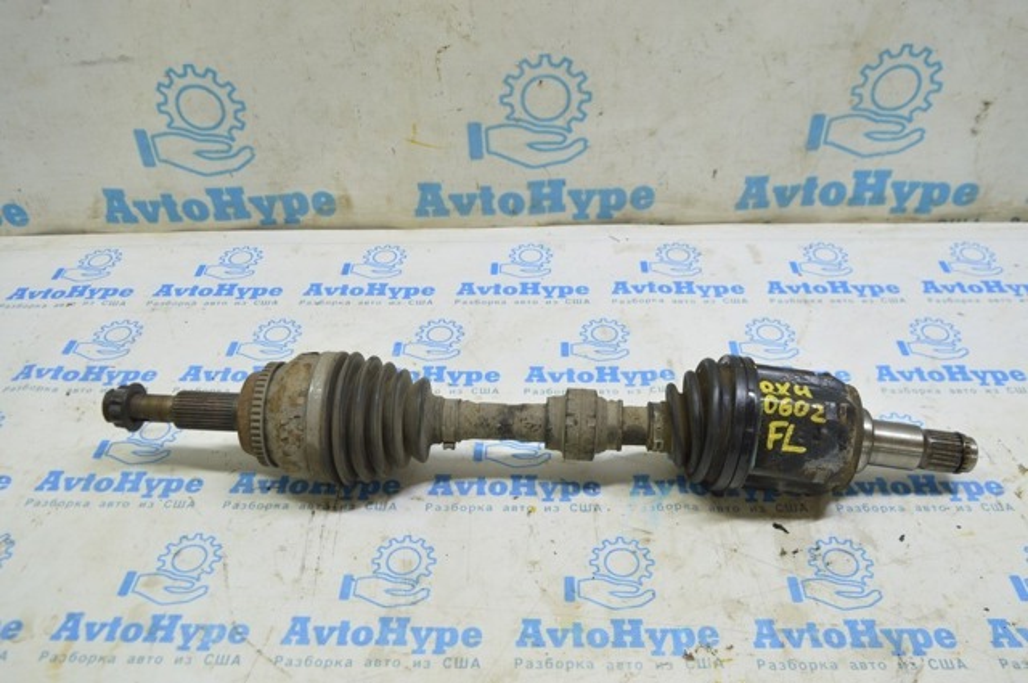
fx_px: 856
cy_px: 342
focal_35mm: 30
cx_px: 514
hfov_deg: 62.0
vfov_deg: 43.5
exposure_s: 1/20
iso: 400
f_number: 5.6
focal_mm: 20
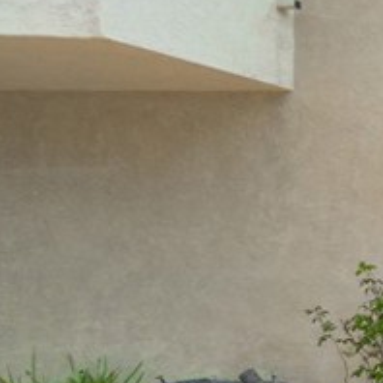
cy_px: 292
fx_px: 826
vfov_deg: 25.8
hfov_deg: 14.1
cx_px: 975
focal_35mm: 66
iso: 100
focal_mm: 10
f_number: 7.1
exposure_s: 1/160
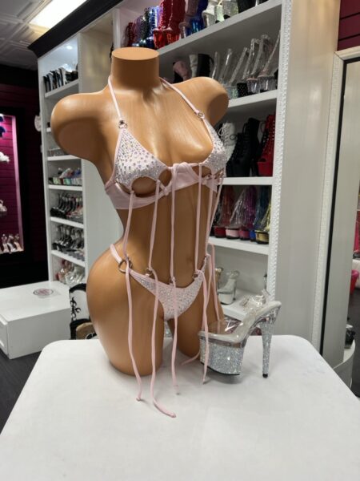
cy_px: 240
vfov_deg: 67.3
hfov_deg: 53.1
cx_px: 180
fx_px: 361
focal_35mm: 26
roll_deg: +0.0
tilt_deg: -8.4
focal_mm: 5.7
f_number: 1.5
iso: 64
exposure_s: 1/60
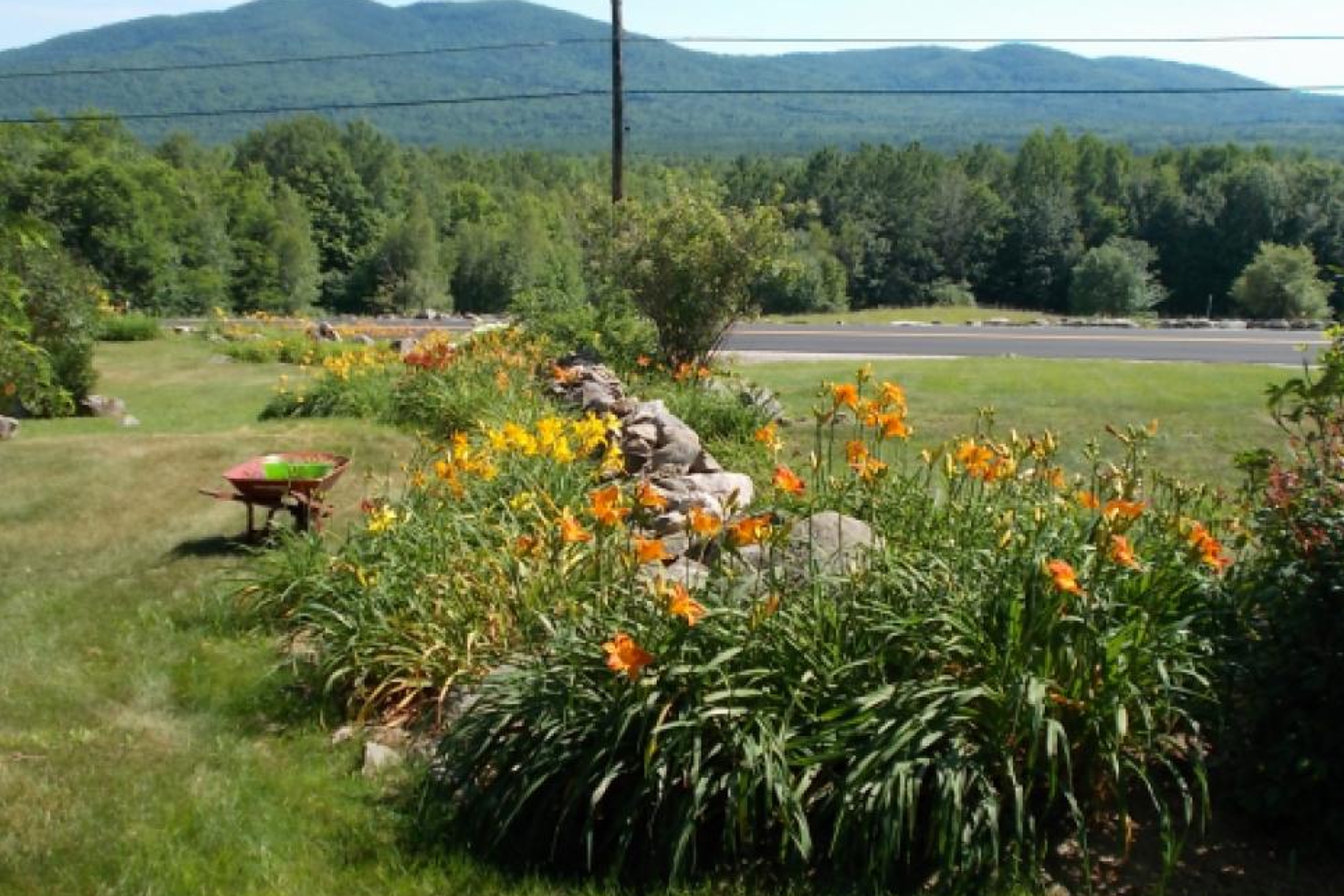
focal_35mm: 43
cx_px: 689
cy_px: 419
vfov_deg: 31.2
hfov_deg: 45.4
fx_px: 1605
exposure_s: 1/400
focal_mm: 6.9
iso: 80
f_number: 3.9
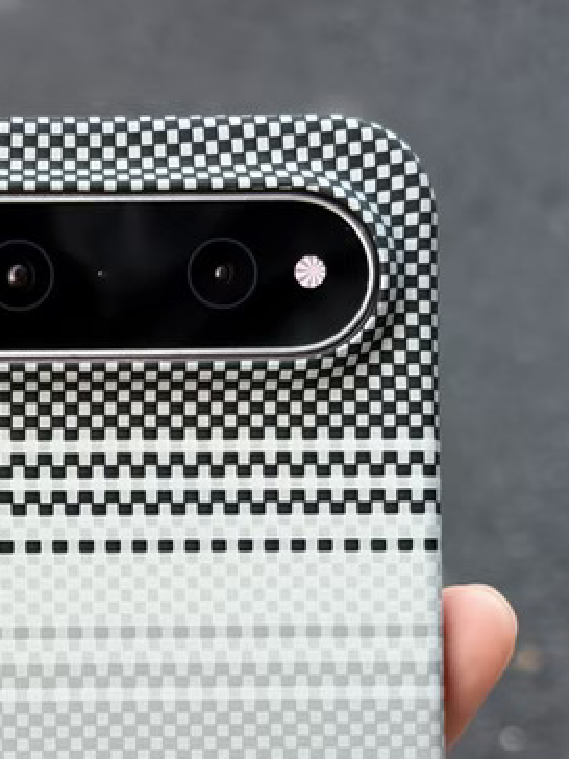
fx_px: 2345
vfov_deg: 18.0
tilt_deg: -36.9
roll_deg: +3.3
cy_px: 730
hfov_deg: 13.7
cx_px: 94
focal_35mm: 107
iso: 125
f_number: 1.78
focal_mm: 6.76
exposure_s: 1/50
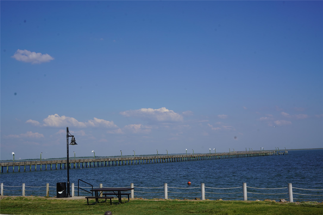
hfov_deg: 39.6
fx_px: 449
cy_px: 108
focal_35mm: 50
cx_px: 162
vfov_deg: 27.0
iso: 100
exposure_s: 1/320
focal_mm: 50
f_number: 10
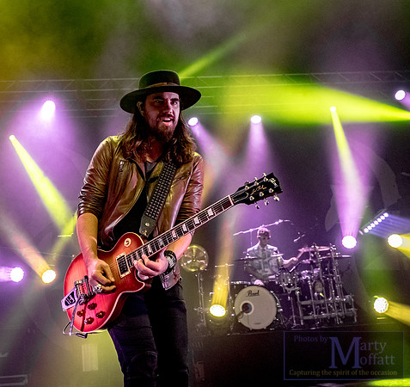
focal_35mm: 39
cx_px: 159
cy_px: 166
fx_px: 511
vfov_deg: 41.4
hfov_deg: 43.4
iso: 1600
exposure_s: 1/160
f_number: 4
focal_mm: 15
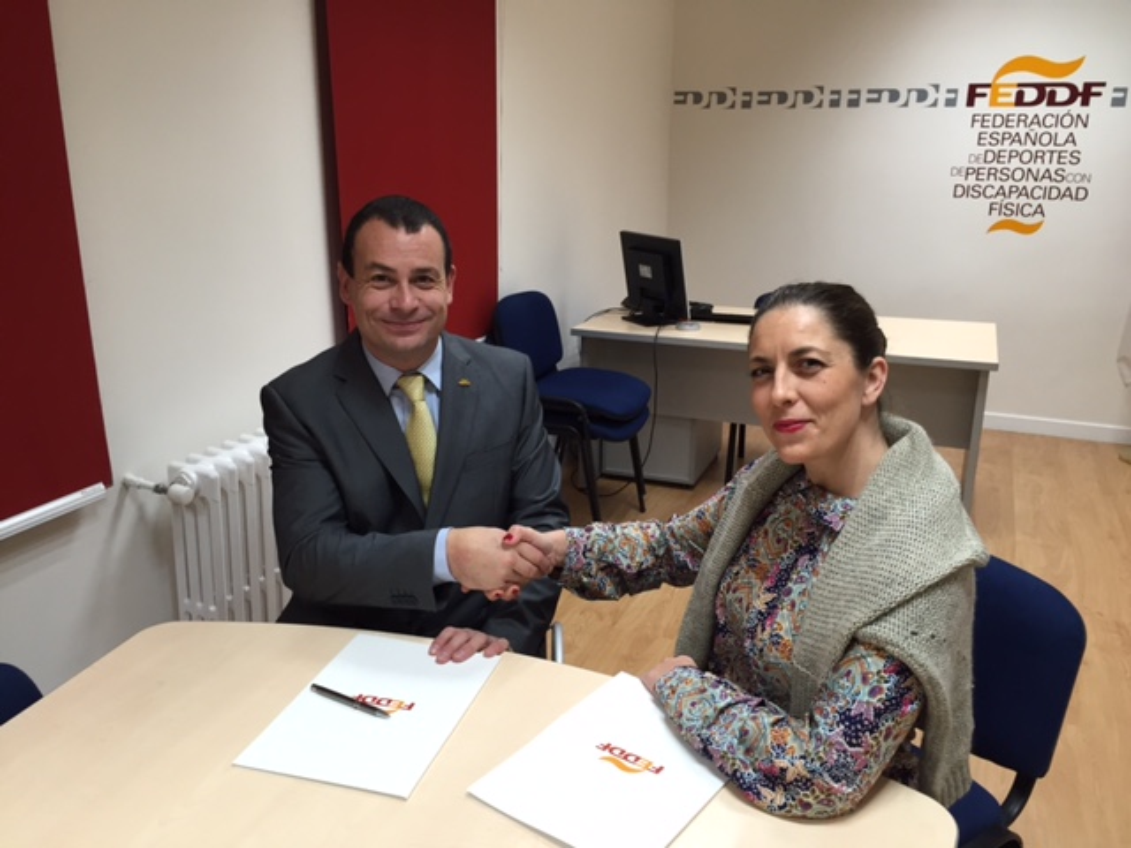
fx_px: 948
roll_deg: -0.3
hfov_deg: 61.7
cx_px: 566
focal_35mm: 29
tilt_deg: -15.9
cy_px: 424
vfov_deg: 48.2
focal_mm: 4.15
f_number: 2.2
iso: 40
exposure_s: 1/33
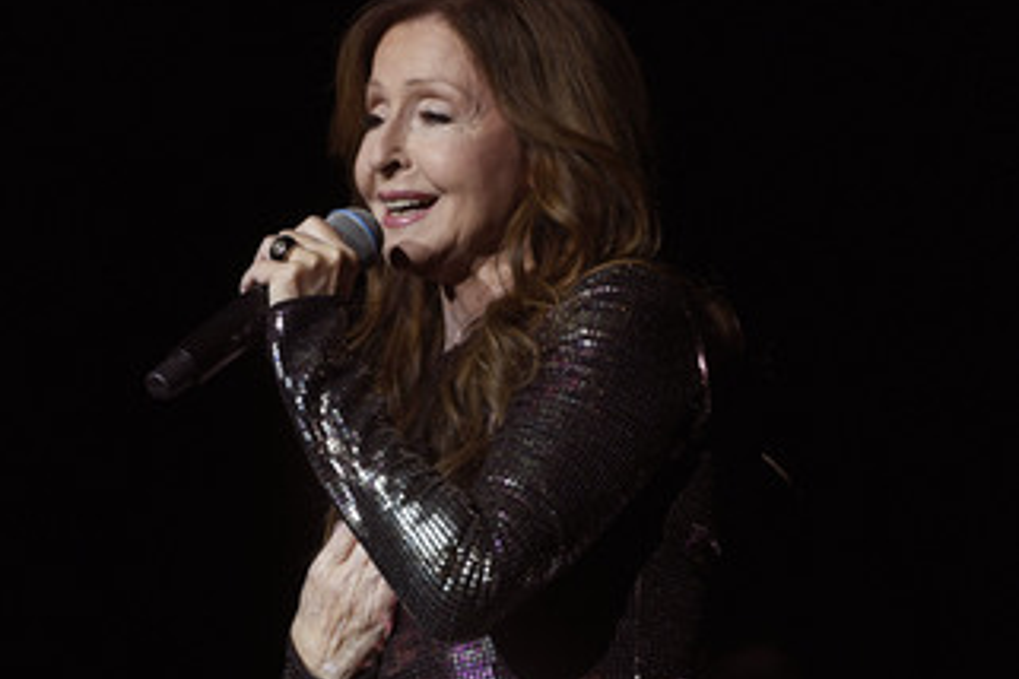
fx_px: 7953
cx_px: 310
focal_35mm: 281
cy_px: 406
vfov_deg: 4.9
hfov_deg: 7.3
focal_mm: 200
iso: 1250
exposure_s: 1/640
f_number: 5
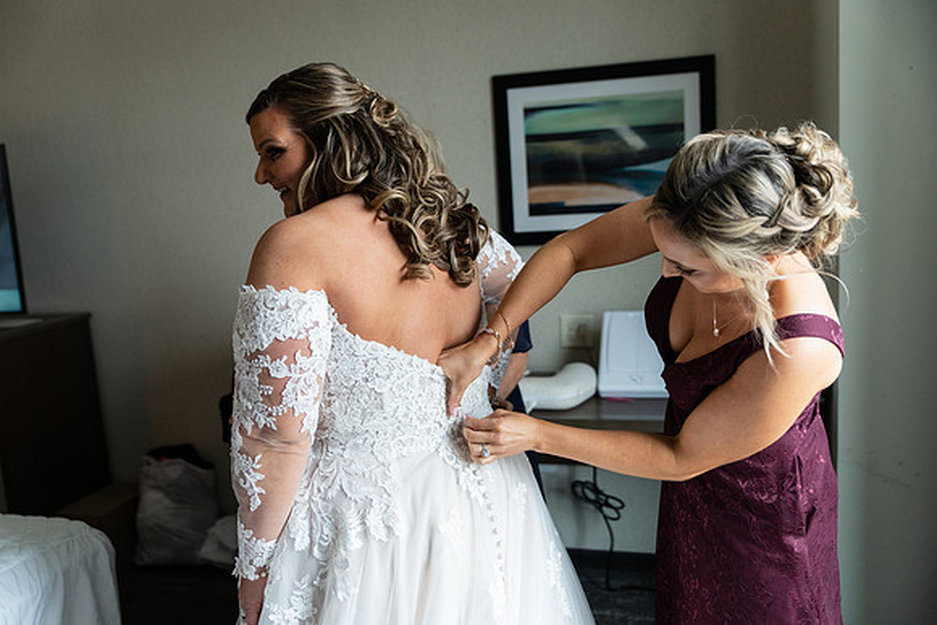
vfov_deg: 37.9
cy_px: 312
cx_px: 468
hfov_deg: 54.4
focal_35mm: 35
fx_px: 911
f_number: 2.8
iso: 2000
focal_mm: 35
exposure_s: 1/800
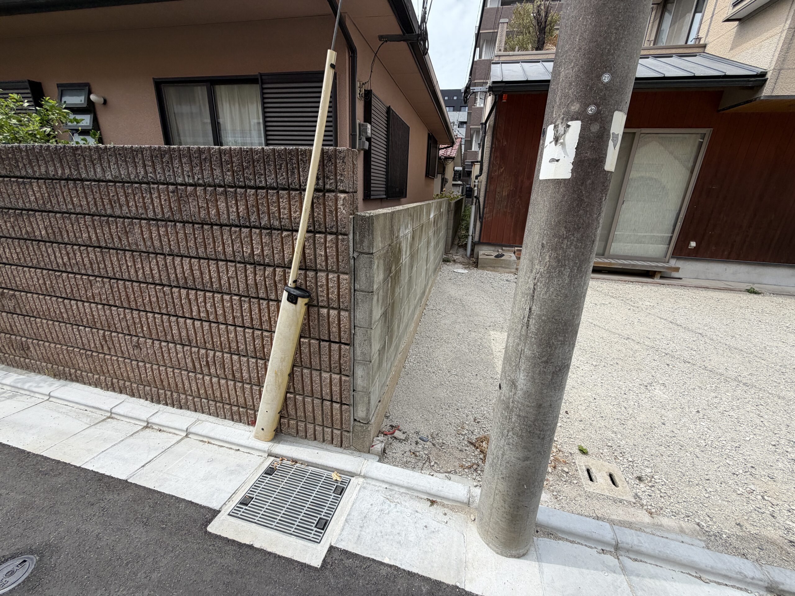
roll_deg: -1.7
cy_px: 298
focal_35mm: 14
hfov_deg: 102.1
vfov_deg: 85.7
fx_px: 322
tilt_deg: -17.5
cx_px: 398
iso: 32
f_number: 2.2
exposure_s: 1/770
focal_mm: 2.22
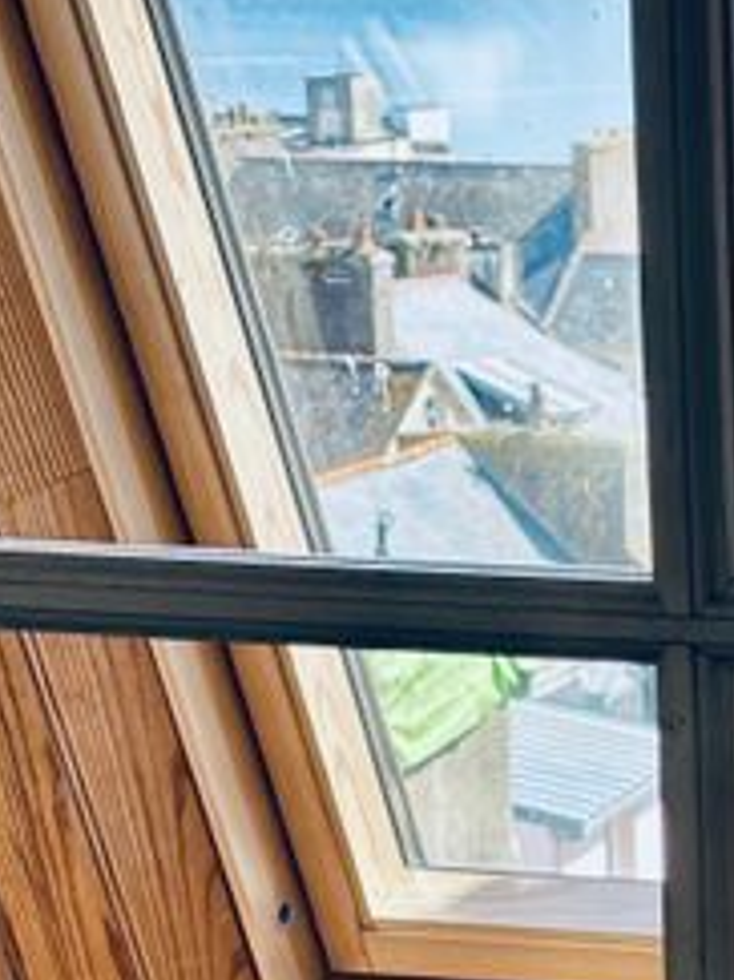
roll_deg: -0.4
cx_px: 992
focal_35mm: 171
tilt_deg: -14.7
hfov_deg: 8.5
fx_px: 4839
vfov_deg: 11.4
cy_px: 1117
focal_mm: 5.96
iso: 32
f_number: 1.6
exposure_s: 1/423
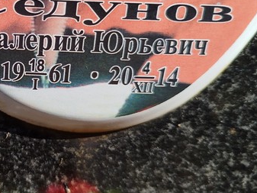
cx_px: 10
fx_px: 423
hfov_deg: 31.6
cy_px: 60
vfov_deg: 25.5
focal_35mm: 57
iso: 50
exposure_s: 1/827
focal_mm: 5.31
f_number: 1.7
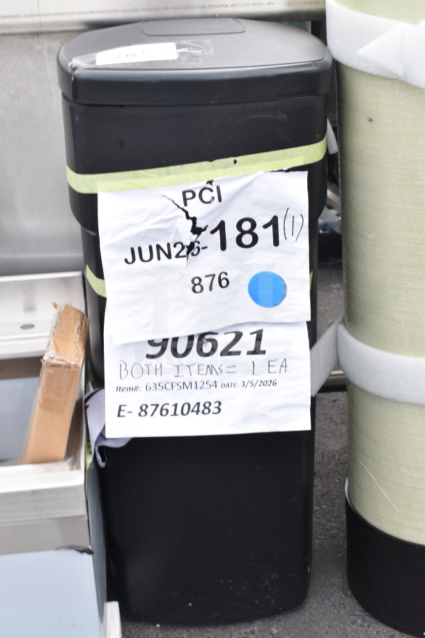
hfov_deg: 26.5
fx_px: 903
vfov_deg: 38.9
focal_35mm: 51
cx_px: 212
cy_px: 319
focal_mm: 34
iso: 200
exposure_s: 1/160
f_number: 6.3
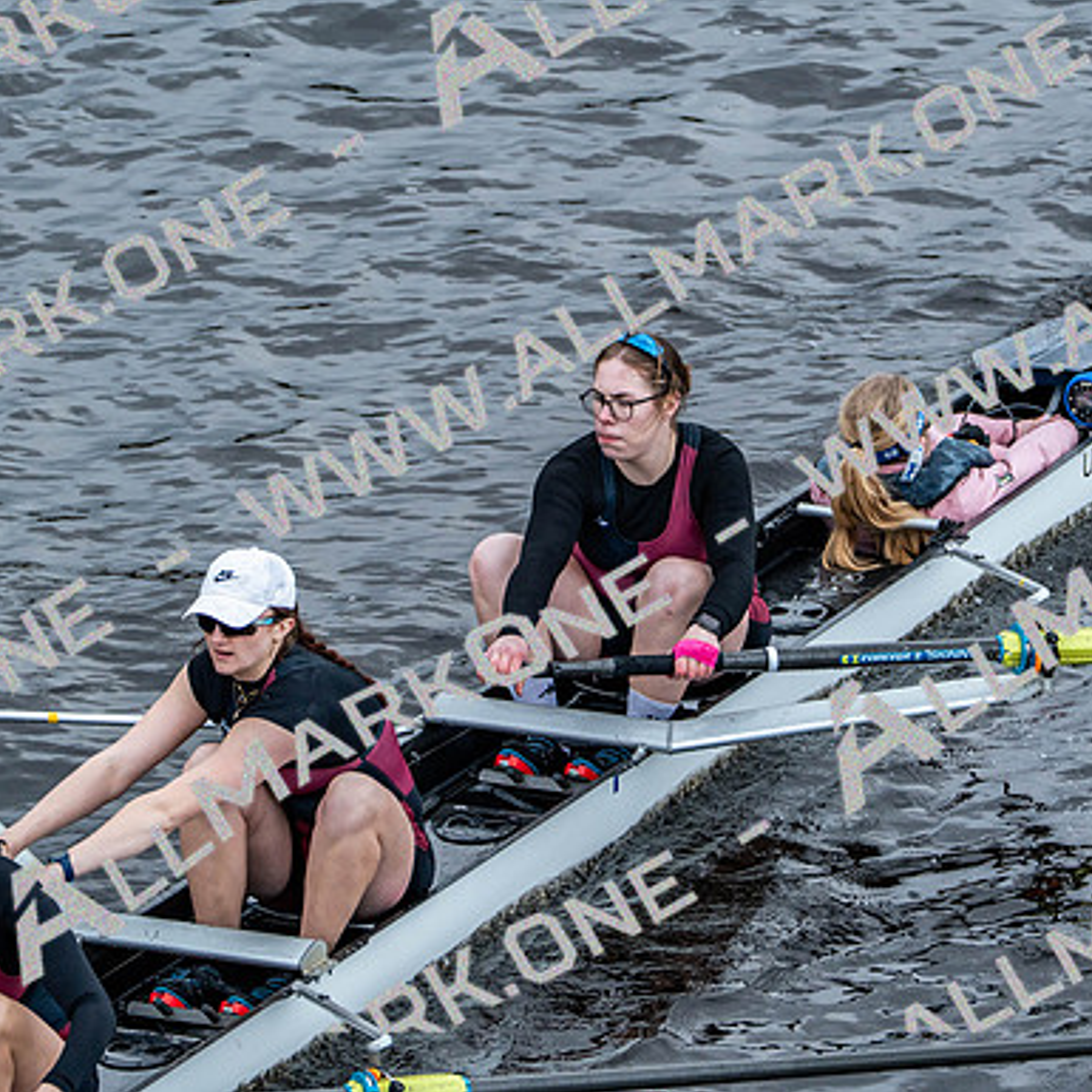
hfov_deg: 3.4
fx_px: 18488
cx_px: 587
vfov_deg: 3.4
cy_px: 546
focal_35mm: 518
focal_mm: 404
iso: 2000
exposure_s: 1/1000
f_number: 6.3
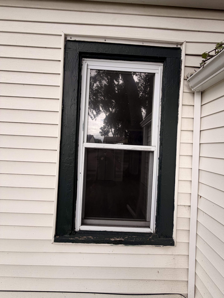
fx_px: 121
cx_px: 112
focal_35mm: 14
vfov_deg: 102.1
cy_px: 149
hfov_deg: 85.7
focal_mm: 2.22
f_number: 2.2
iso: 64
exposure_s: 1/408
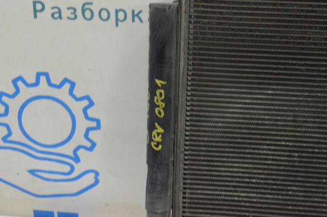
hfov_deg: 27.0
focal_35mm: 75
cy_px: 108
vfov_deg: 18.1
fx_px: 680
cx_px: 164
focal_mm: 50
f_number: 20
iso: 6400
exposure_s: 1/15
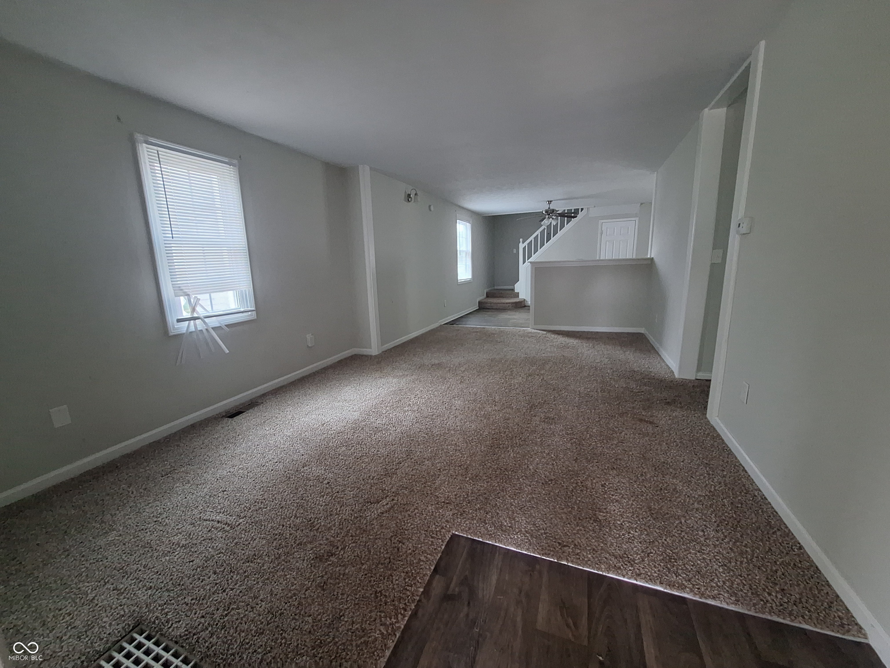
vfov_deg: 89.9
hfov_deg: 106.2
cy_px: 334
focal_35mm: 13
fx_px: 334
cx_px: 445
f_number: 2.2
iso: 500
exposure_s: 1/20
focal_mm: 1.74
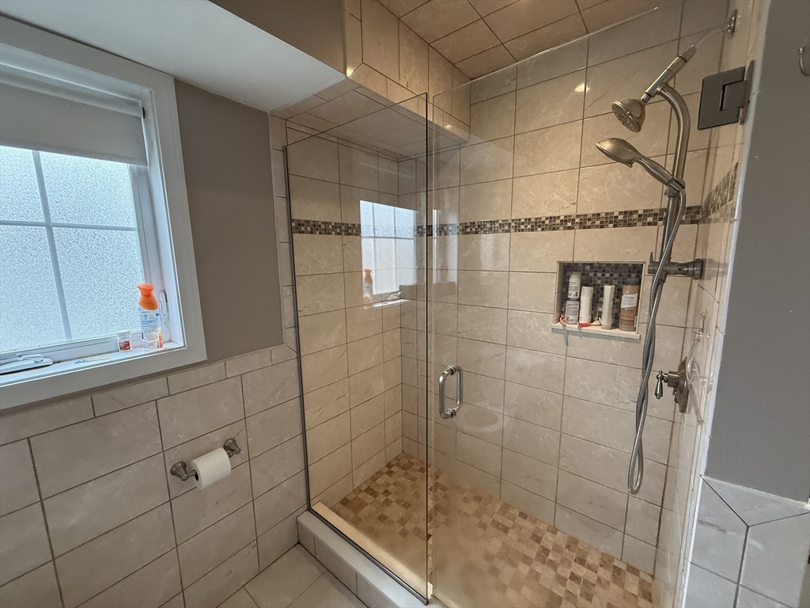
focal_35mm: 14
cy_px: 304
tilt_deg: -7.6
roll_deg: +0.6
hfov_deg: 102.1
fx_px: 328
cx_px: 405
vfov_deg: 85.7
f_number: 2.2
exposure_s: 1/120
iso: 500
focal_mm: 2.22
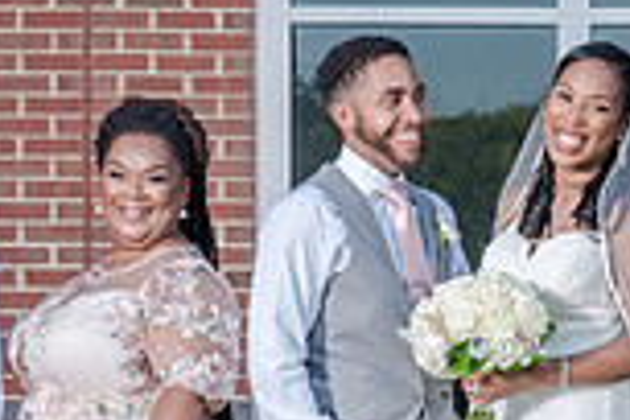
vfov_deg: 6.5
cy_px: 344
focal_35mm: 212
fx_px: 3710
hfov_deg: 9.6
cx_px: 646
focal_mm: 56
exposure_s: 1/200
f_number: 5.6
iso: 200
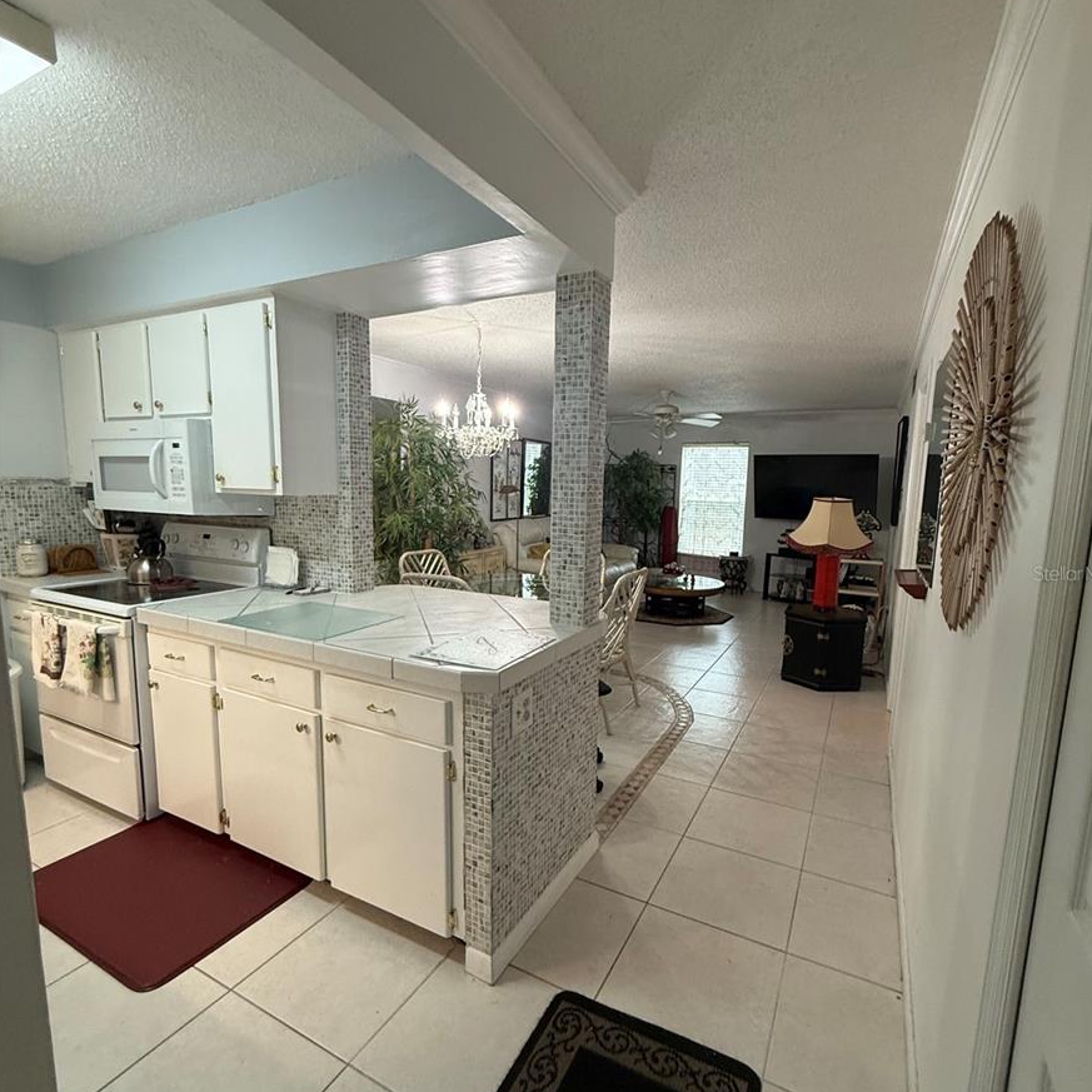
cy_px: 573
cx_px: 559
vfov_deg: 83.9
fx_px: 607
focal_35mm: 17
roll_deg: -2.2
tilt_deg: -7.6
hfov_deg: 84.0
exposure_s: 1/120
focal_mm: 2.22
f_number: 2.2
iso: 320
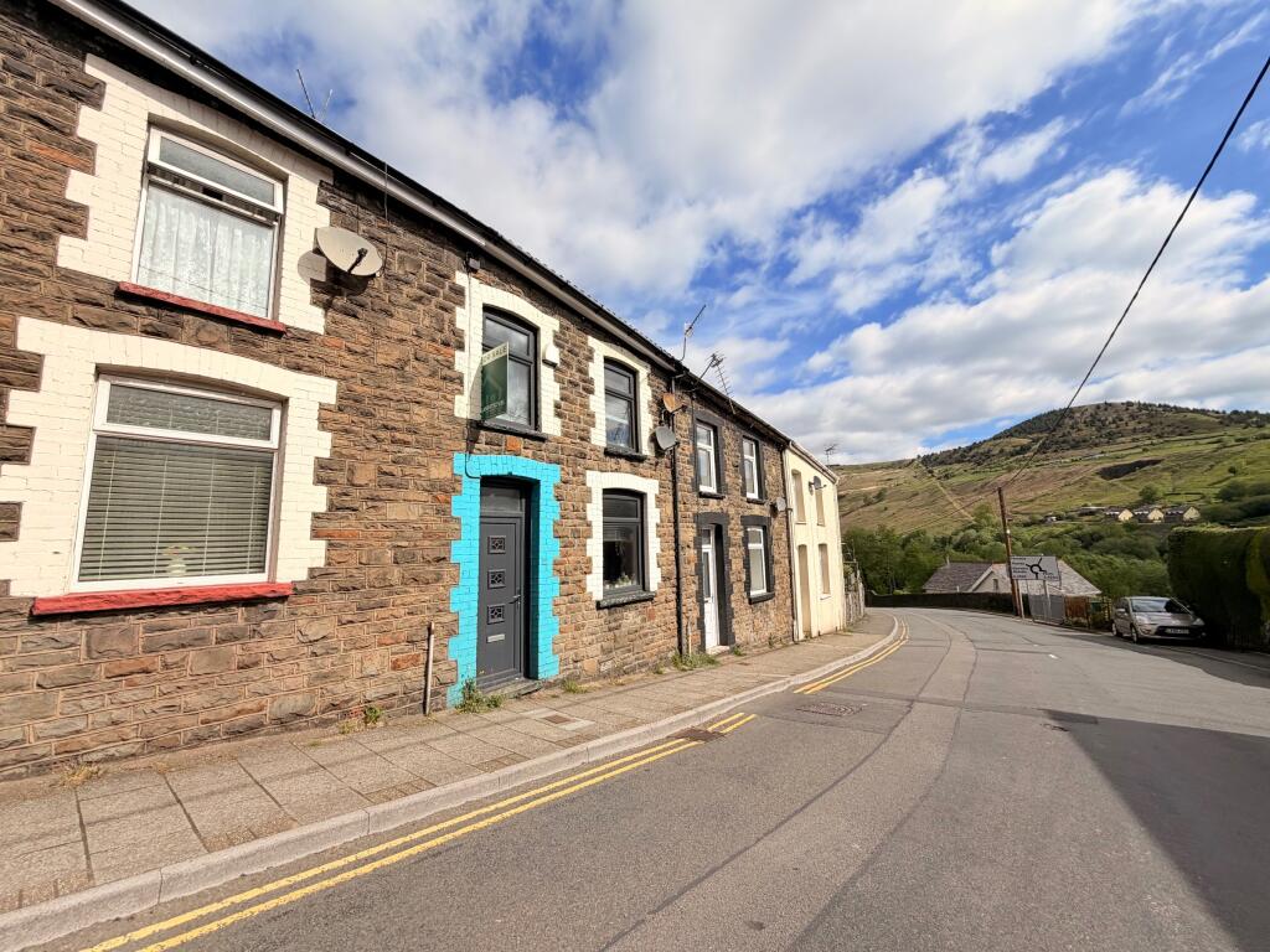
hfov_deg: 102.1
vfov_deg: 85.7
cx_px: 635
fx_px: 514
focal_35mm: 14
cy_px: 476
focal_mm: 2.22
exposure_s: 1/1464
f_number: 2.2
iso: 20
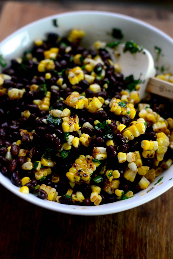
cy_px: 130
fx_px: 360
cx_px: 86
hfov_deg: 27.0
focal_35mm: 50
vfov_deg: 39.6
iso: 2500
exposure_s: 1/250
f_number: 2.8
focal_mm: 50
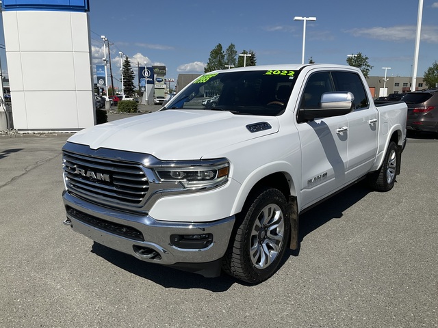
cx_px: 219
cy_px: 164
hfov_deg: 61.7
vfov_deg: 48.2
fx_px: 367
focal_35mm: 29
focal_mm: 3
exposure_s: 1/4785
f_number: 1.8
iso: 25
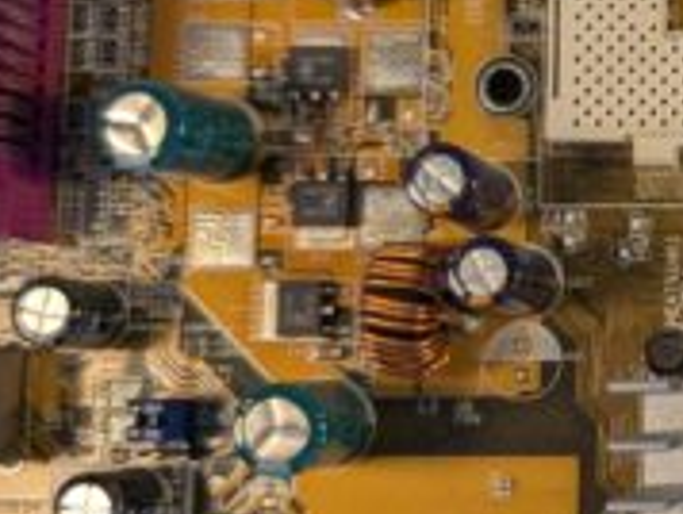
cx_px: 925
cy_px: 180
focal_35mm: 81
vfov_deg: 18.2
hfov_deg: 21.4
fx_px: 1600
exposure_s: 1/100
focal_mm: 6.9
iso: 45
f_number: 1.68
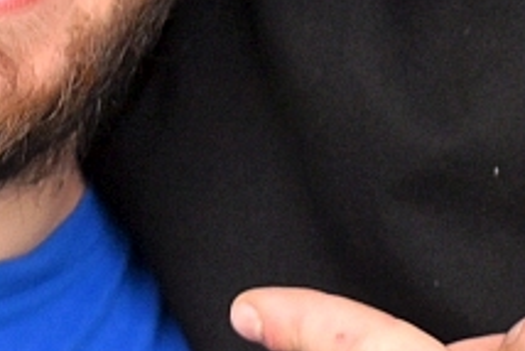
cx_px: 709
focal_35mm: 252
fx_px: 3677
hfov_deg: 8.0
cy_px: -297
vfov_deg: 5.4
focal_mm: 36
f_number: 6.3
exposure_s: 1/500
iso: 400
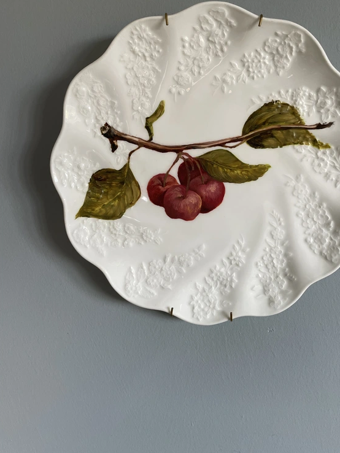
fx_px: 406
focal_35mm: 31
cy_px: 184
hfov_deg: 45.3
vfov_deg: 57.9
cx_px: 201
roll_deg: +0.1
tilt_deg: -7.8
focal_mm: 4.2
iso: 125
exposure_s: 1/118
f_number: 1.6
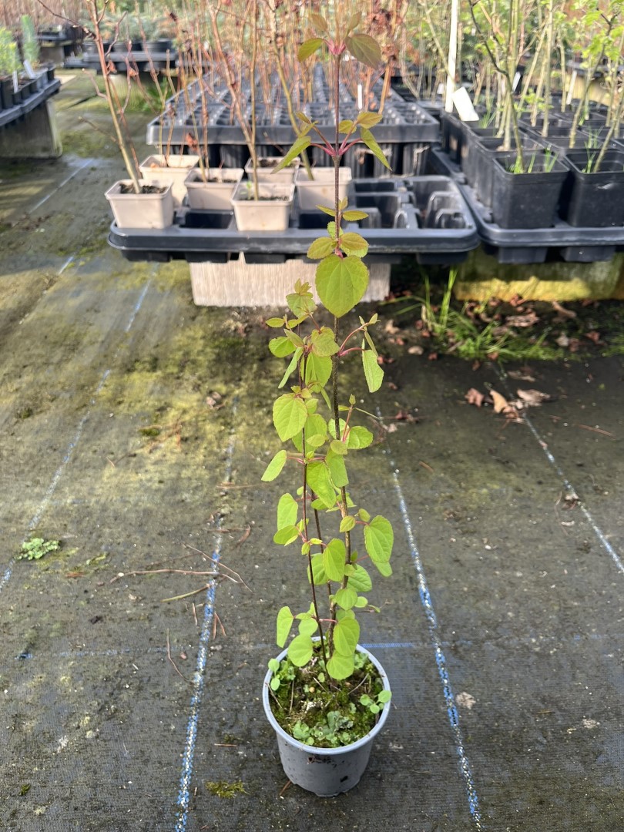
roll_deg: -1.3
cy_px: 416
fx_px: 625
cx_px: 312
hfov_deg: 53.1
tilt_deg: -32.4
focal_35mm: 26
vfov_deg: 67.3
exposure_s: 1/153
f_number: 1.6
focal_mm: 5.1
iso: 40
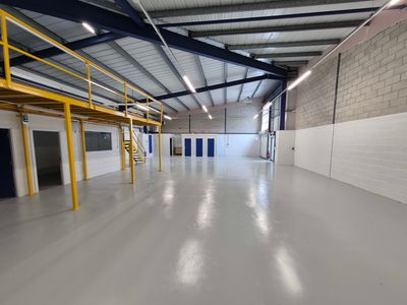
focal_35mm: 13
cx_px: 204
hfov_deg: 106.2
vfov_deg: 89.9
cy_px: 152
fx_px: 153
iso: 80
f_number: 2.2
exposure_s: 1/50
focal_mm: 1.74
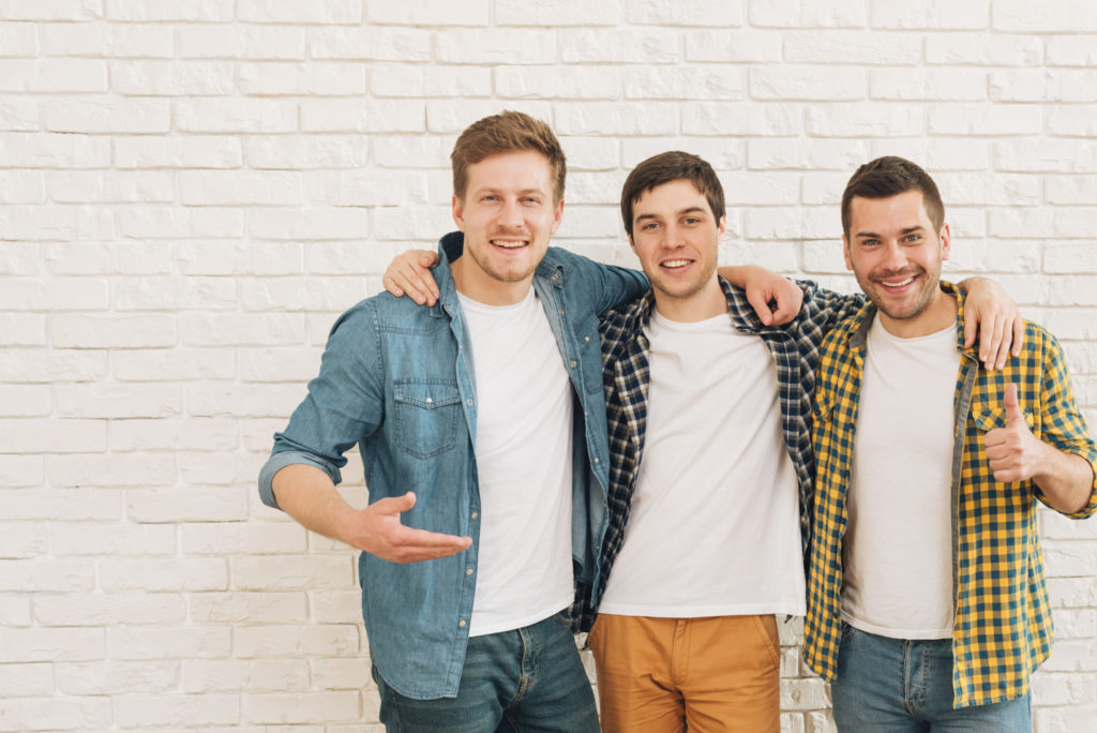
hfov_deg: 39.6
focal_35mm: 50
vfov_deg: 27.0
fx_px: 1524
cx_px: 548
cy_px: 366
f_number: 4
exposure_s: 1/160
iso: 400
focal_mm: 50
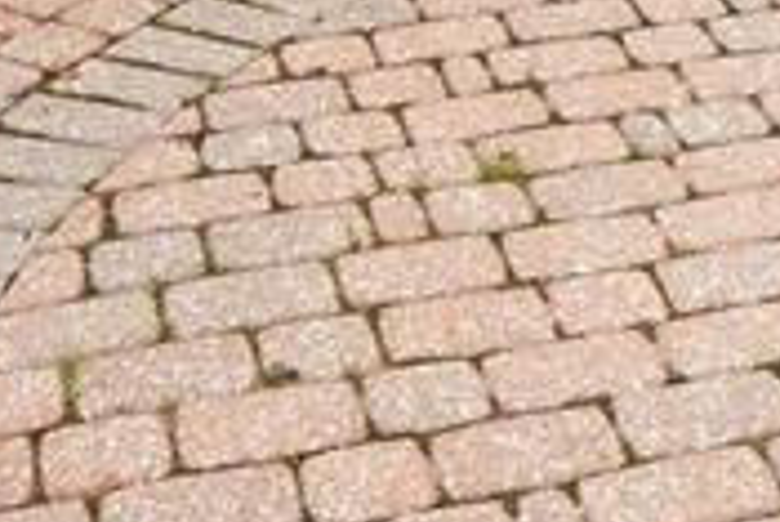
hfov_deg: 17.2
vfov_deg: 9.6
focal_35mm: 117
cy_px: -955
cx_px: 727
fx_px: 2537
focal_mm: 10
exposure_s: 1/30
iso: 400
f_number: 10
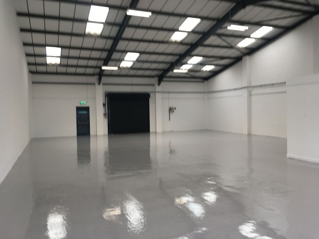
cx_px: 160
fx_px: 267
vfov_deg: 48.2
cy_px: 120
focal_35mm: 29
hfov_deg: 61.6
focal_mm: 4.15
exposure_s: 1/50
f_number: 2.2
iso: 25
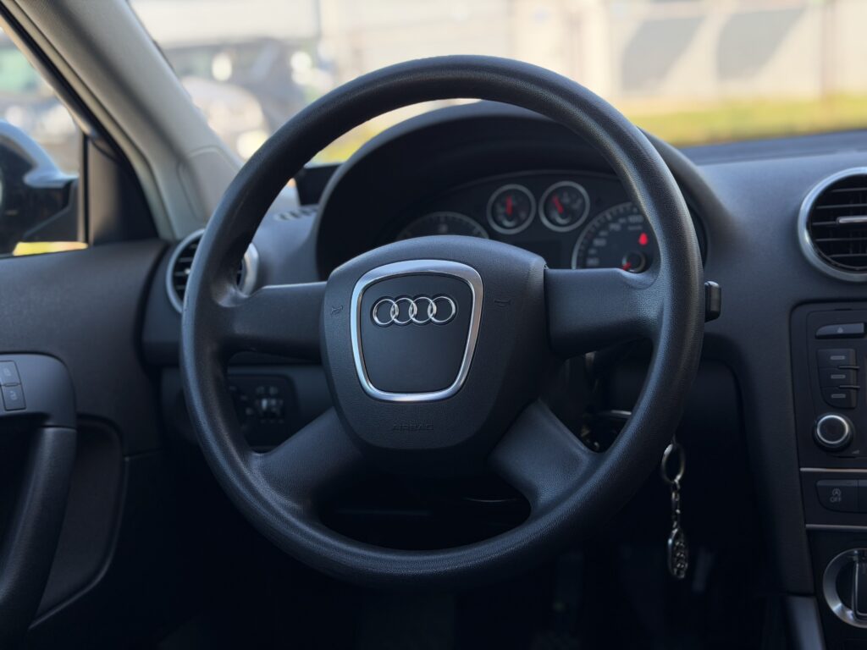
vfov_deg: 30.3
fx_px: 1202
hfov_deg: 39.7
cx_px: 434
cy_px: 325
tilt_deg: -12.0
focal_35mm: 48
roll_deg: +4.8
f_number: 1.78
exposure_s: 1/193
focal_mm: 6.76
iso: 80
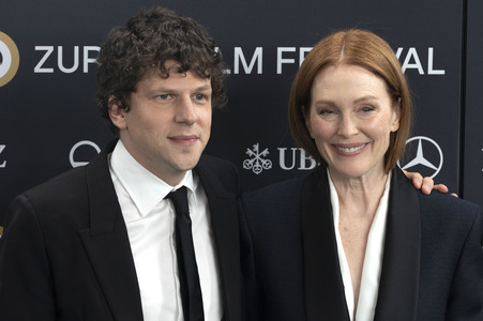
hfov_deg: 12.1
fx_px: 2280
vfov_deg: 8.1
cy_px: 131
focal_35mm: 170
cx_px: 198
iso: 2000
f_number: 6.3
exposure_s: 1/500
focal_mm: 144
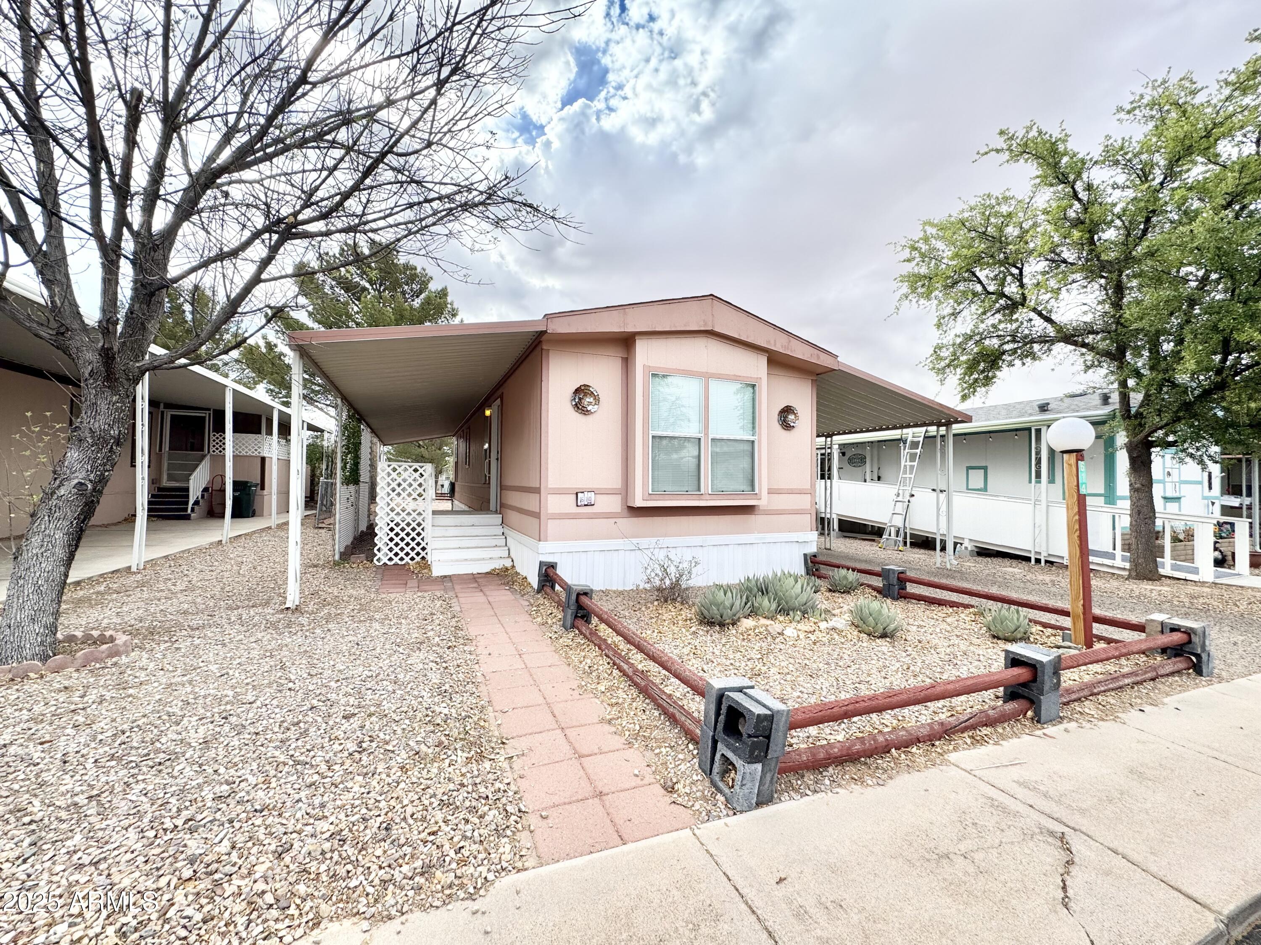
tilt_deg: +0.5
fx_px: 510
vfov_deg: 85.7
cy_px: 472
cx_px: 630
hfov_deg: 102.1
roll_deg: -0.9
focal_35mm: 14
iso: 40
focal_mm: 2.22
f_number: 2.2
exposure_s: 1/779
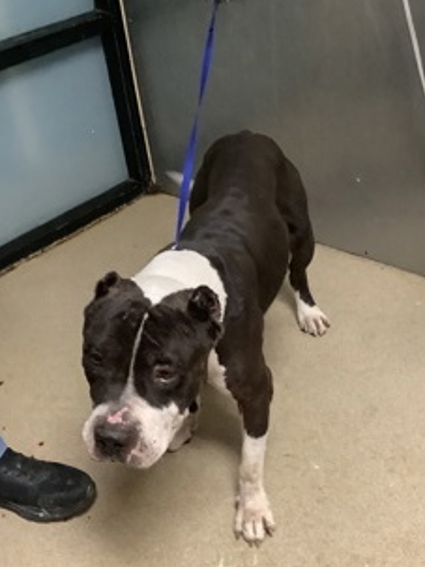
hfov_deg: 33.4
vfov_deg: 43.4
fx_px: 704
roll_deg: +6.0
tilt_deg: -39.0
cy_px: 369
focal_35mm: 43
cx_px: 269
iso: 400
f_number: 2.4
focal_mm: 3.3
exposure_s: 1/33
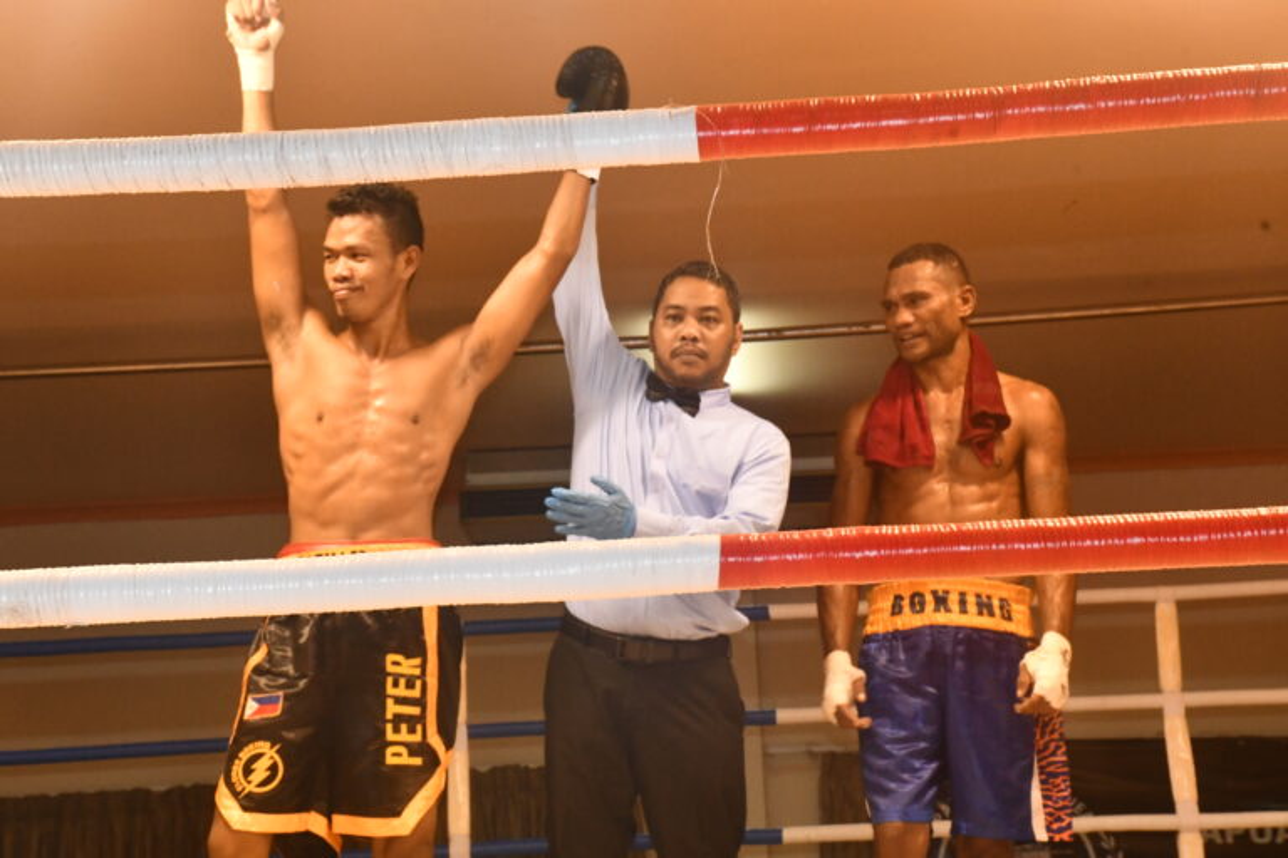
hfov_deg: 21.9
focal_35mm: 93
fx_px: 3327
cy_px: 429
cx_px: 644
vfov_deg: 14.7
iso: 3200
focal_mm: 62
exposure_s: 1/60
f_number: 5
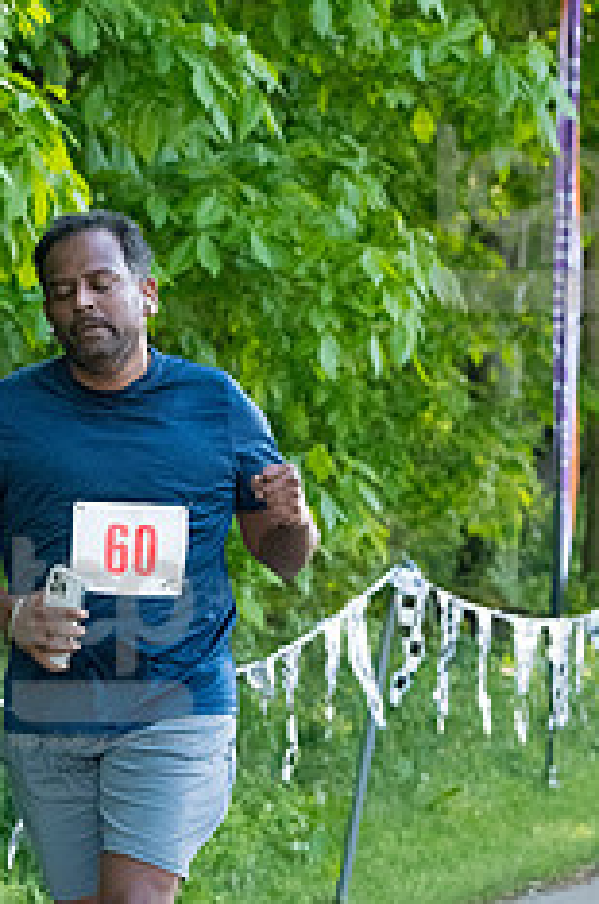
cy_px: 641
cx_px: 102
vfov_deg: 7.1
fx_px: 7245
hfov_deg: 4.7
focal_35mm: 289
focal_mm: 100
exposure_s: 1/1600
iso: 4000
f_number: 5.6
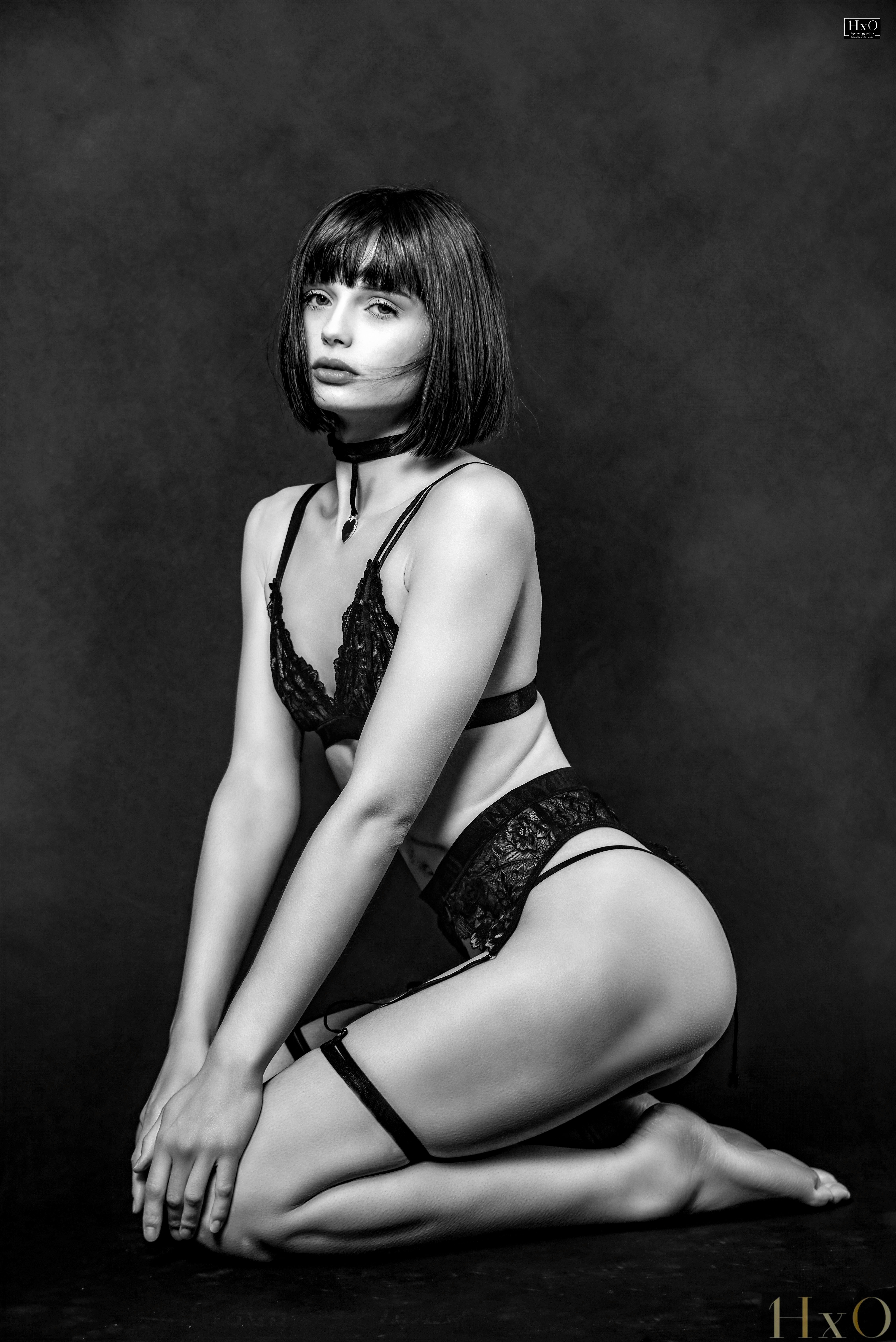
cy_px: 671
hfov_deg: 16.1
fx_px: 3171
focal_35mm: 85
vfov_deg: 23.9
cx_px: 448
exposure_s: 1/100
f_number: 6.3
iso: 125
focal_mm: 85
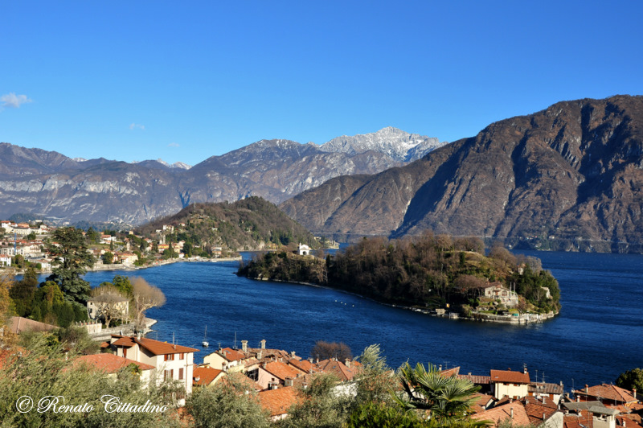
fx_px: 830
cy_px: 214
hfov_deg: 42.4
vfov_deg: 28.9
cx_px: 322
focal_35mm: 46
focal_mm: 31
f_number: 10
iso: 200
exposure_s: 1/400
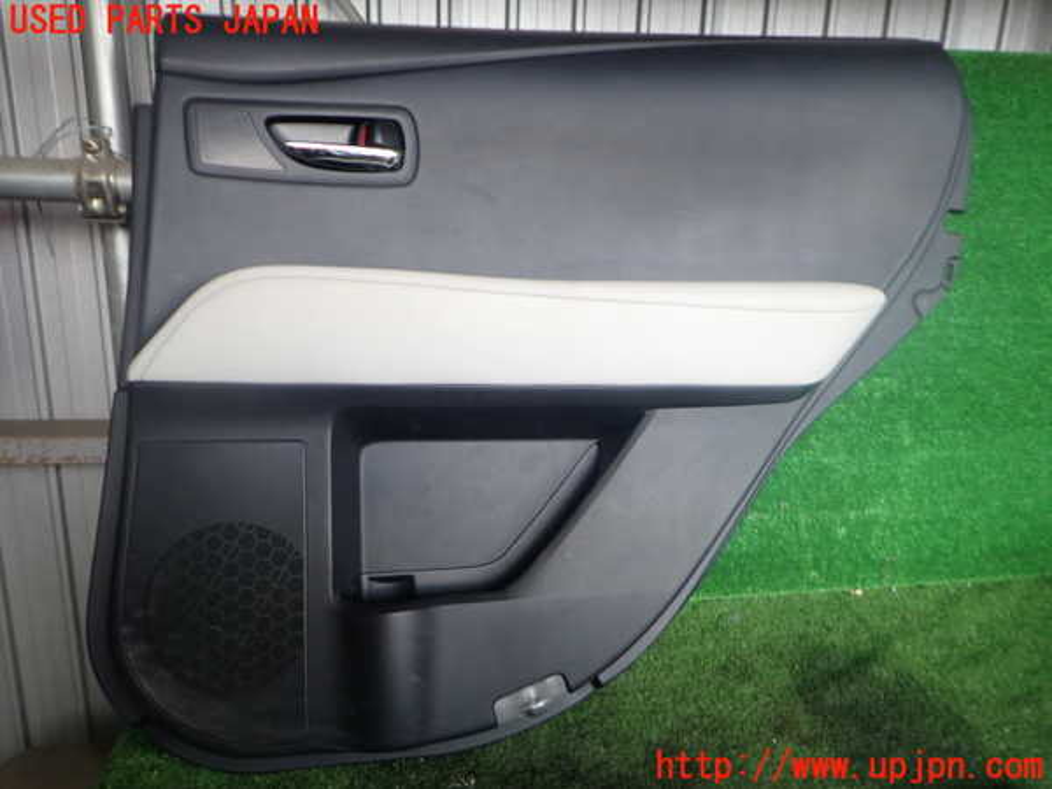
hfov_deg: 69.4
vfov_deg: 54.9
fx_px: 760
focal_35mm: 25
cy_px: 394
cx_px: 526
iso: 200
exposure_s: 1/100
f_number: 2
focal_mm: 4.5
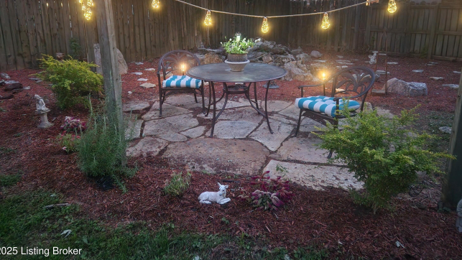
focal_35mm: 26
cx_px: 227
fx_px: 319
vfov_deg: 43.8
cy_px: 88
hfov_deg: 71.9
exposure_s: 1/9.99
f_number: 1.8
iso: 1250
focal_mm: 5.4
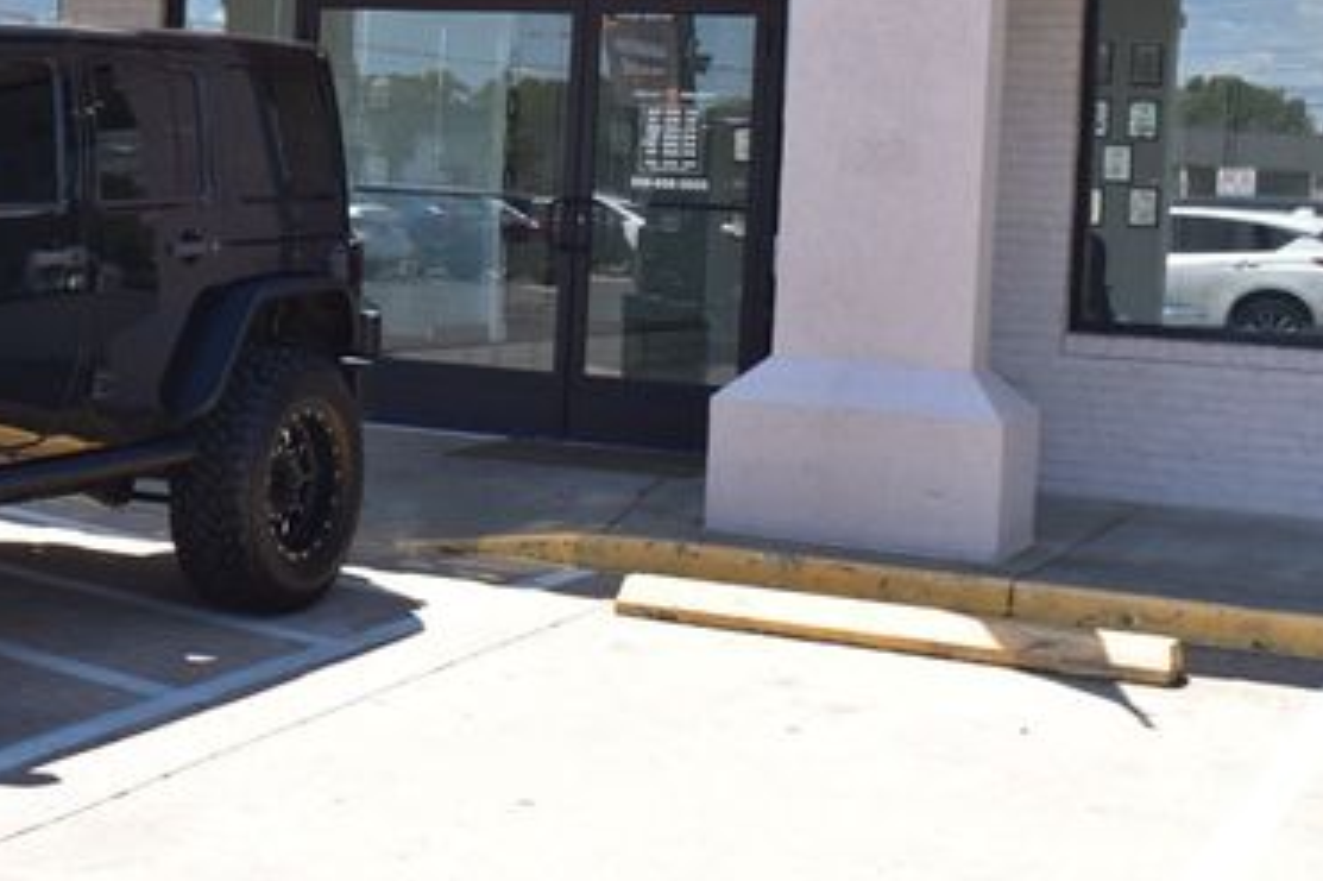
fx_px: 2566
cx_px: 307
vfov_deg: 19.3
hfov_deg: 28.4
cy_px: 218
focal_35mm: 70
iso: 400
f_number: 10
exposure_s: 1/250
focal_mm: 27
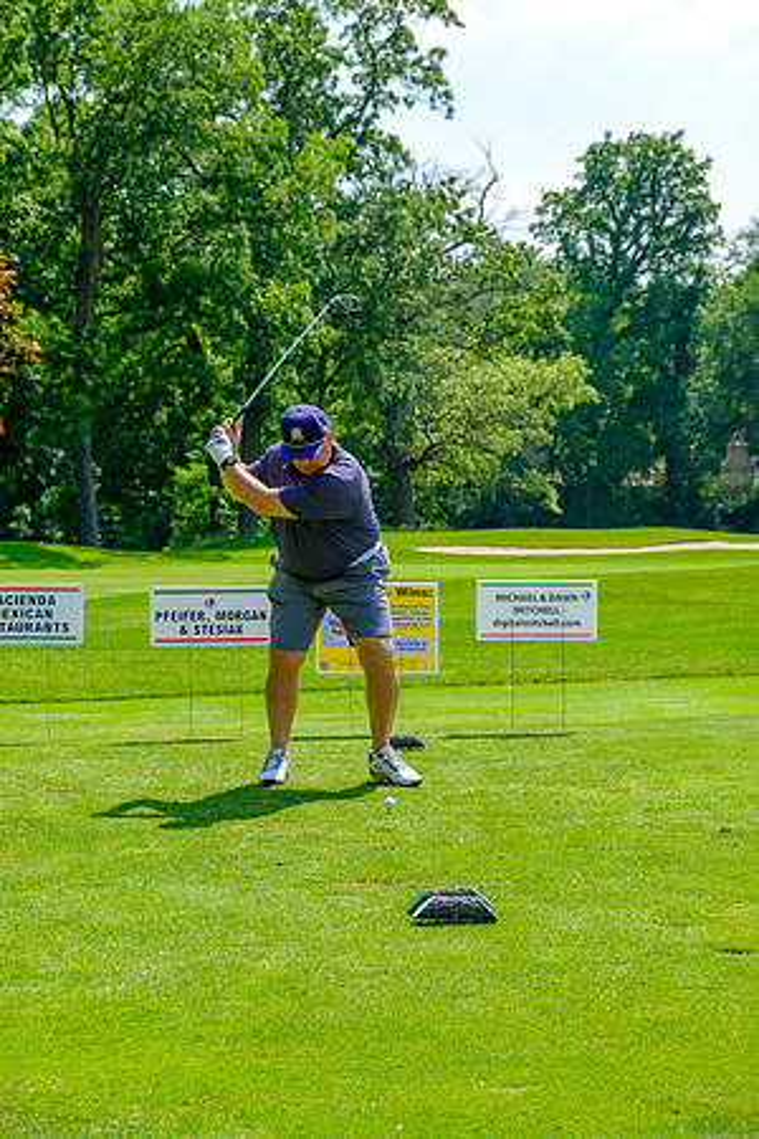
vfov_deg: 27.7
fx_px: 2308
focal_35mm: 73
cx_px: 380
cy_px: 570
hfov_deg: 18.7
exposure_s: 1/320
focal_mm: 48.4
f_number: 5.6
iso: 200
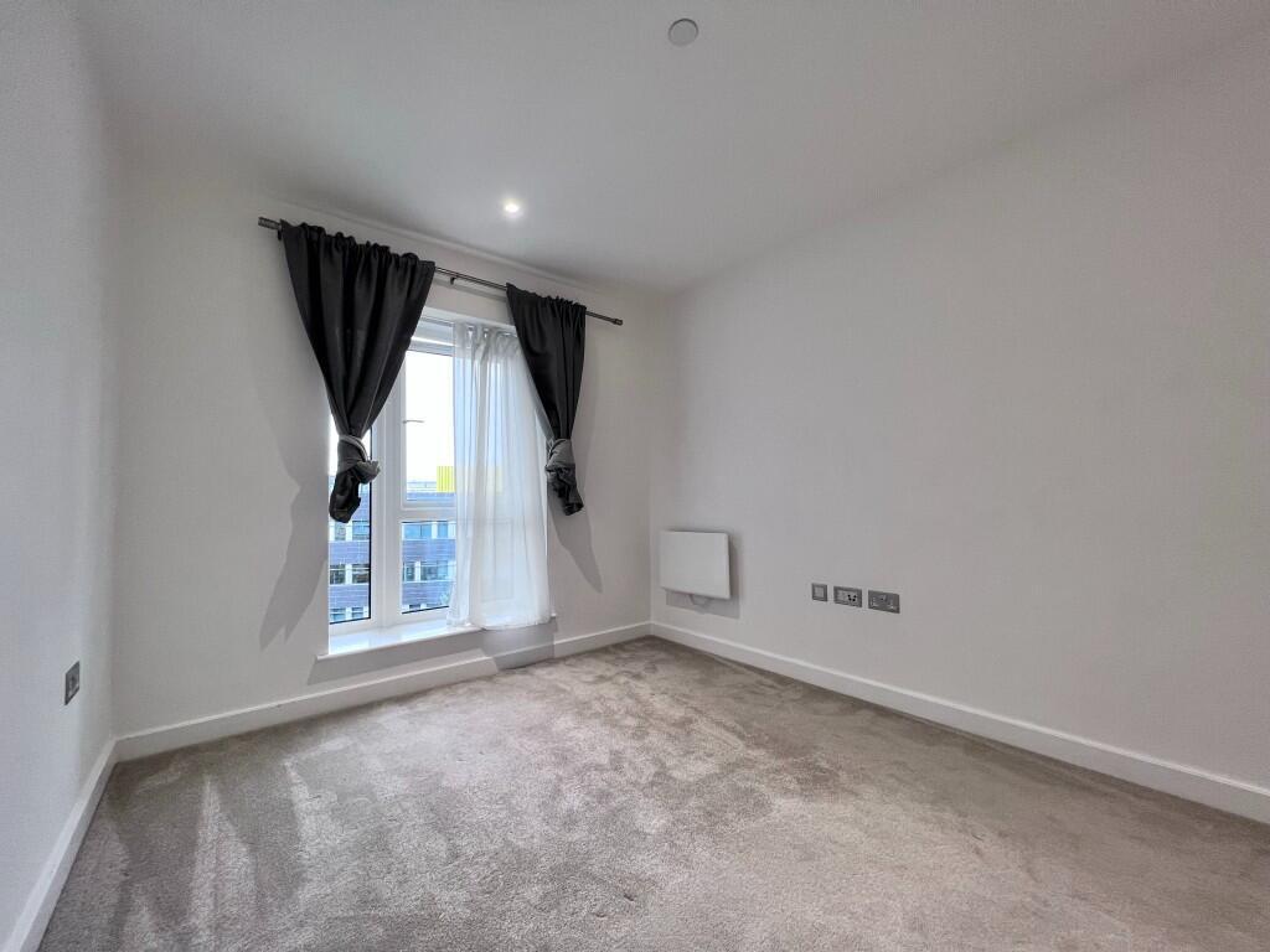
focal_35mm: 13
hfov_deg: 106.2
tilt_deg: +3.6
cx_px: 635
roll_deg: +0.9
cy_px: 476
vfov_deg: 89.9
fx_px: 477
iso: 125
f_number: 1.8
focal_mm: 1.57
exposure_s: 1/100
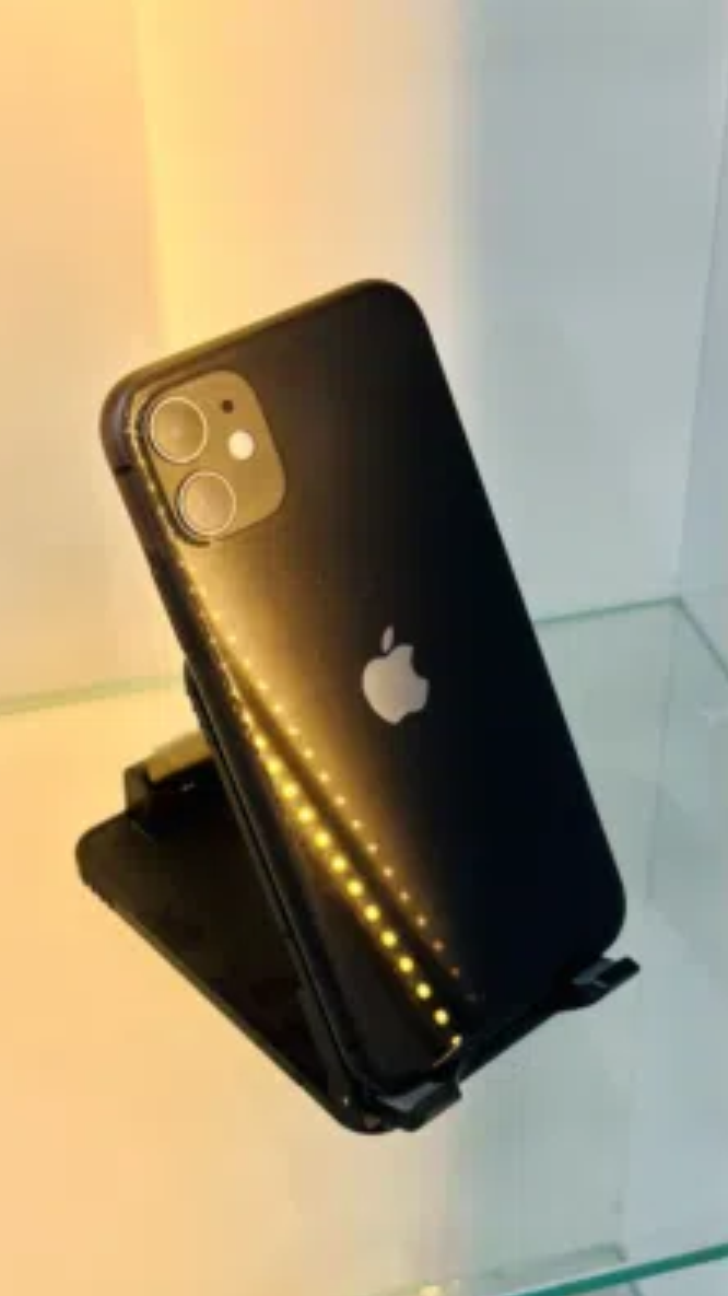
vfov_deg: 39.2
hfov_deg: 22.6
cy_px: 650
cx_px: 400
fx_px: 1820
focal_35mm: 53
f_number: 1.78
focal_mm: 6.86
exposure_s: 1/430
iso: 80
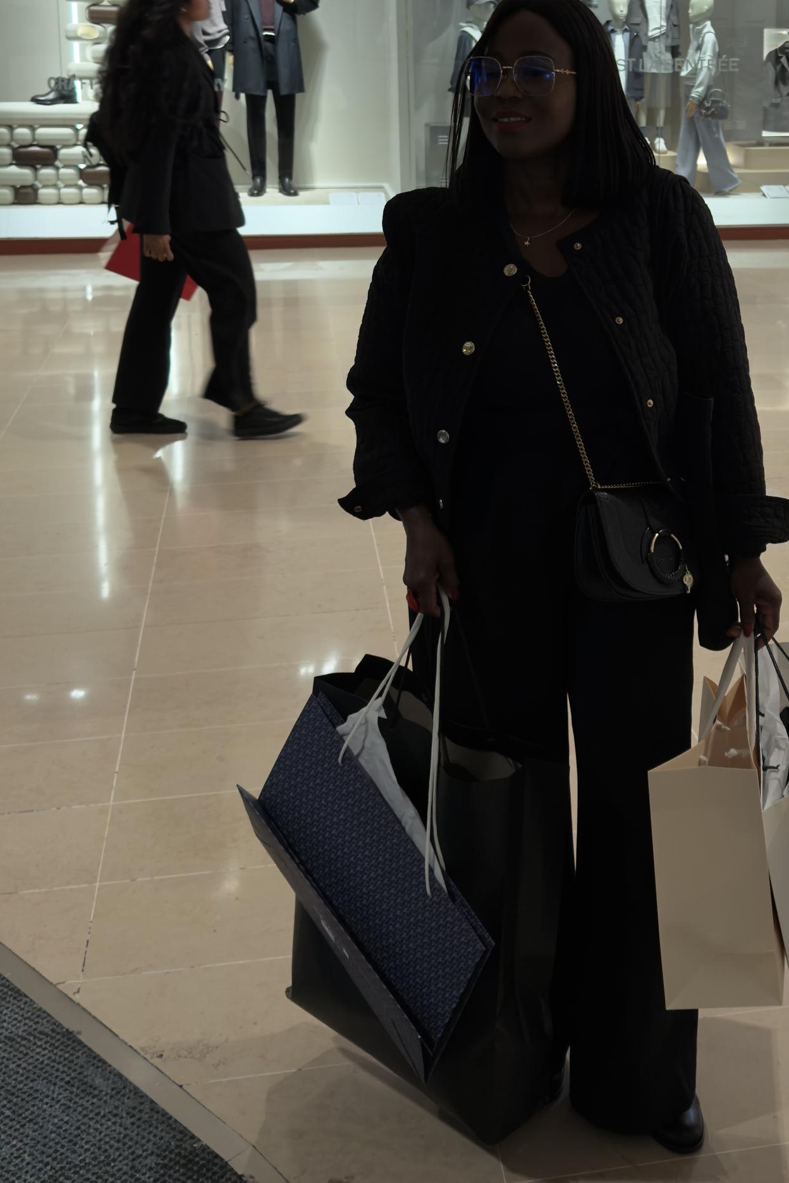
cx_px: 416
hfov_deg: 41.1
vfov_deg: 58.7
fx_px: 1052
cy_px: 580
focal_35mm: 32
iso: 64
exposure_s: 1/114
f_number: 1.78
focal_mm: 6.76
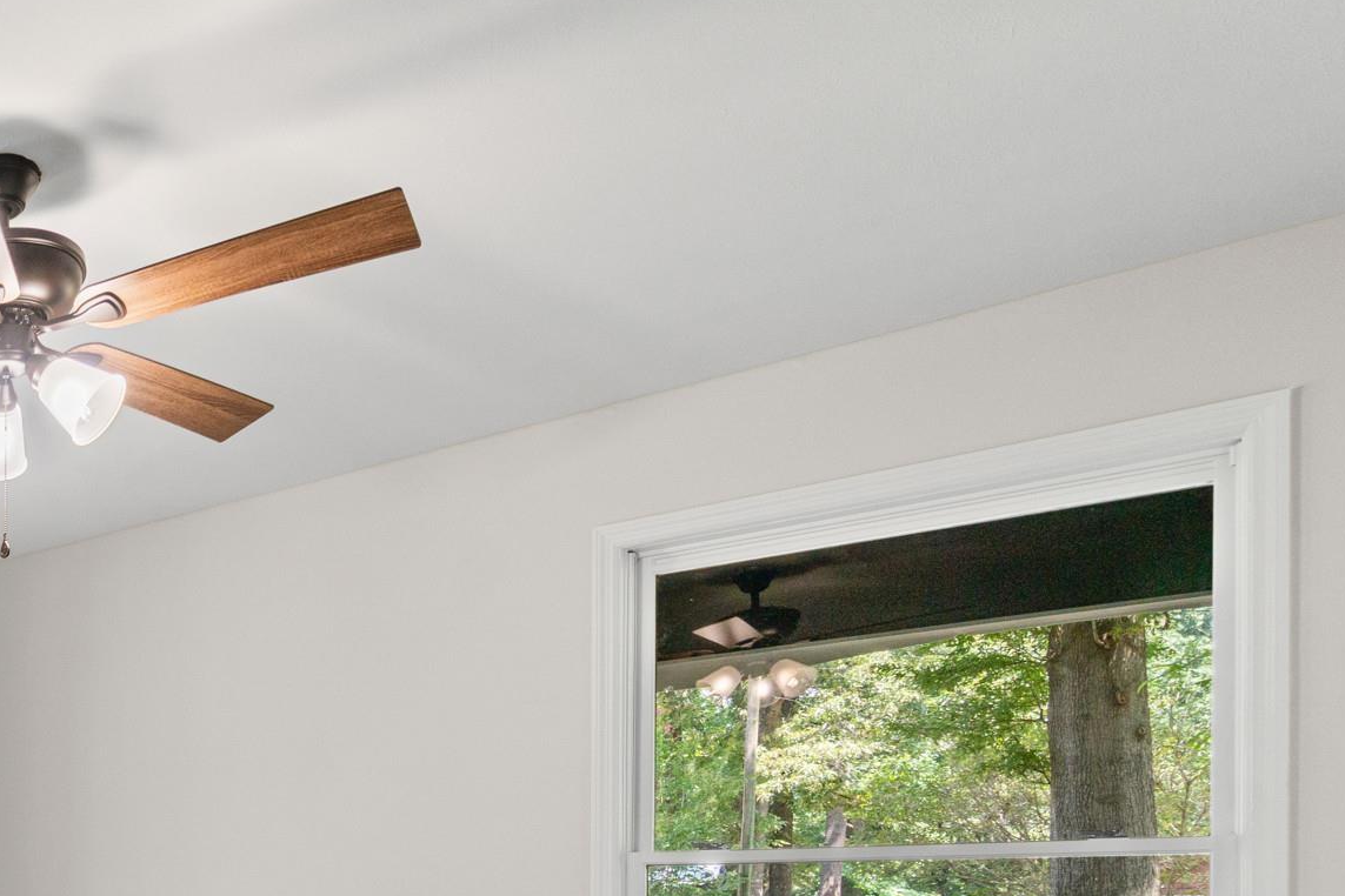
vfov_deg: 33.5
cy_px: 908
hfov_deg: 42.4
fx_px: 1348
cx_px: -115
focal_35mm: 36
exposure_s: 1/3
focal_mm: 11
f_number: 9
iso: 250
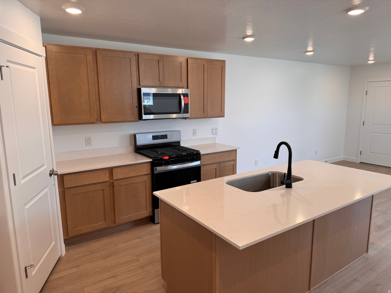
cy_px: 146
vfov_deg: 56.8
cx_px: 196
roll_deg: +1.0
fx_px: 271
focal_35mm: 24
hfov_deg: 71.6
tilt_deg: -10.2
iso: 80
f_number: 1.78
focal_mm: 6.76
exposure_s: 1/120
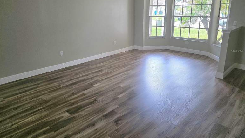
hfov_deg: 71.9
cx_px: 119
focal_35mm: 26
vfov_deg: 44.0
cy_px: 51
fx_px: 169
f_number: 1.7
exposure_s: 1/182
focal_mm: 6.3
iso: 200
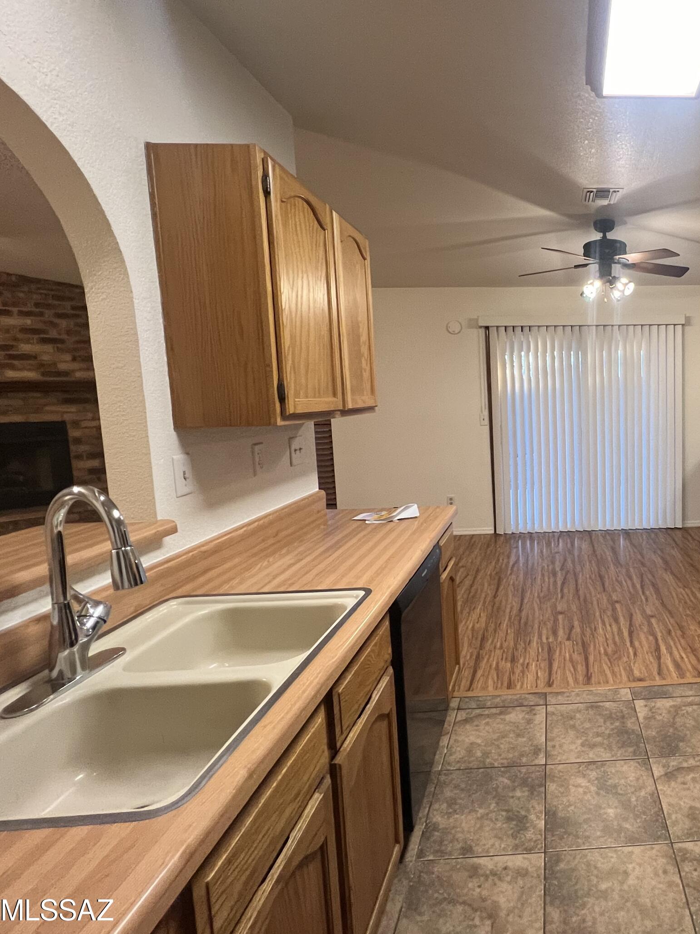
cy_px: 445
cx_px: 587
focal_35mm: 19
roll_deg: +1.4
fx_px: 512
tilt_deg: -5.4
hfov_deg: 61.3
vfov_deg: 84.6
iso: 320
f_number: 1.8
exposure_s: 1/60
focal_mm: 1.57
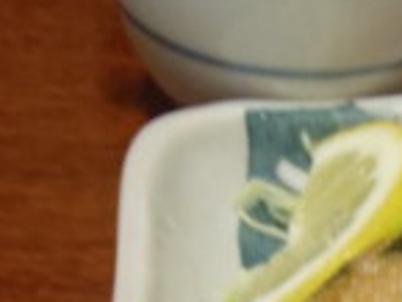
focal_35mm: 116
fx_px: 1348
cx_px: 582
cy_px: 607
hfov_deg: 15.7
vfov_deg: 11.5
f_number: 3.9
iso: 250
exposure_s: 1/4
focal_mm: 5
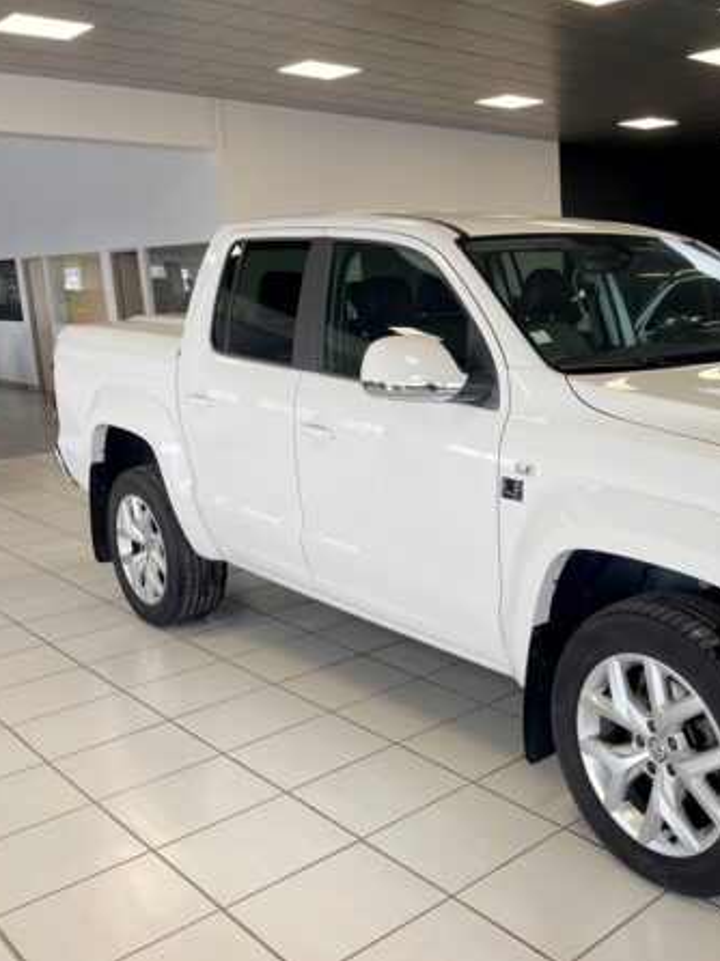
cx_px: 621
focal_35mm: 35
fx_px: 972
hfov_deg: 38.4
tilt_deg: -11.4
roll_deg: +1.2
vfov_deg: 52.7
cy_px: 478
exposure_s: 1/121
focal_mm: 4.2
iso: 40
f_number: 1.6
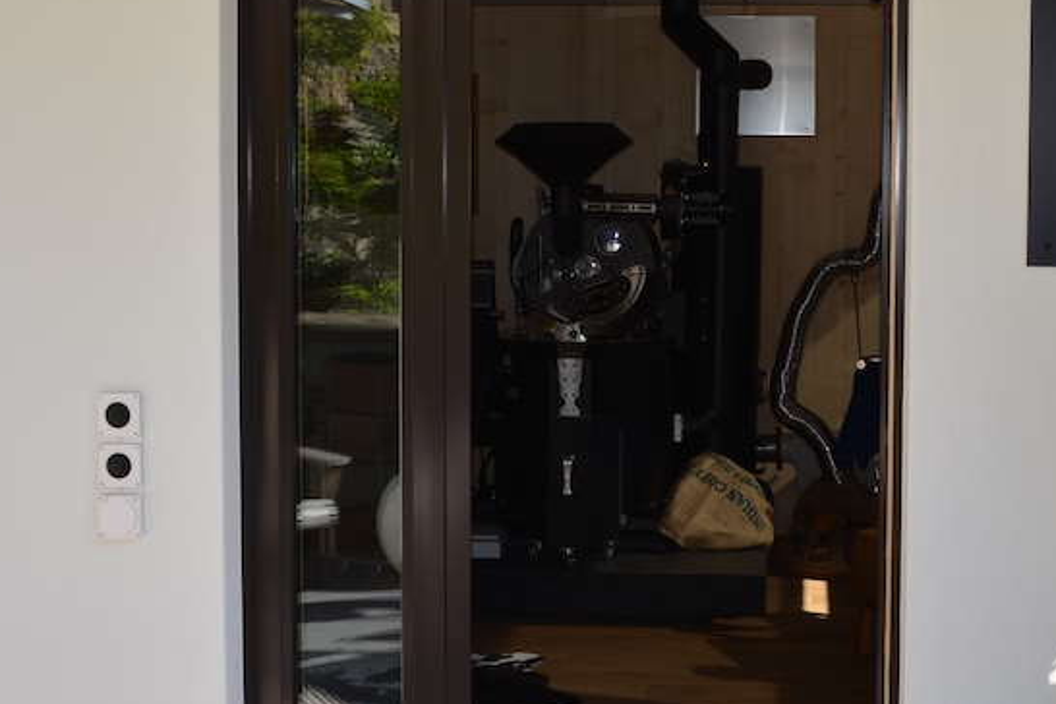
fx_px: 2053
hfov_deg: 28.7
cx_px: 675
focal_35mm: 70
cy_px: 331
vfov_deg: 19.5
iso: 100
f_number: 7.1
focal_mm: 20
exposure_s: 1/200
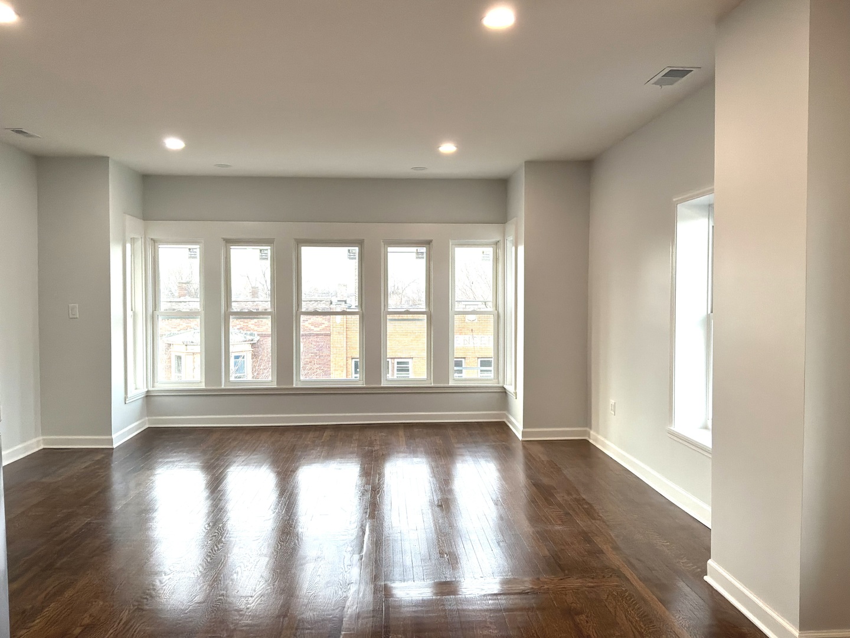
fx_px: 688
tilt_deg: -1.1
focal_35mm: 28
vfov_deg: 49.7
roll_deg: -0.3
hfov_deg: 63.4
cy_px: 319
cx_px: 425
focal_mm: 3
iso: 80
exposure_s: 1/120
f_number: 1.8
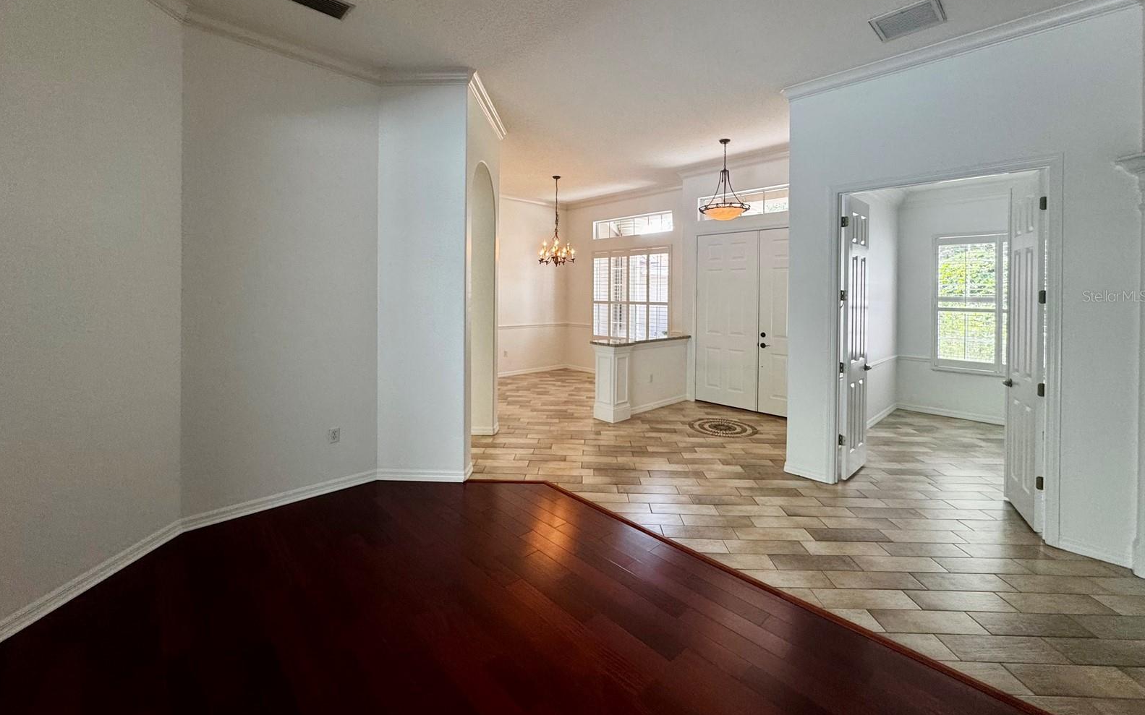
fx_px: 468
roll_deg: -0.5
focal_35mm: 15
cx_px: 572
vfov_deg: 74.2
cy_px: 296
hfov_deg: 101.5
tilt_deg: -0.5
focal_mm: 2.22
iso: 200
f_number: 2.2
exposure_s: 1/120
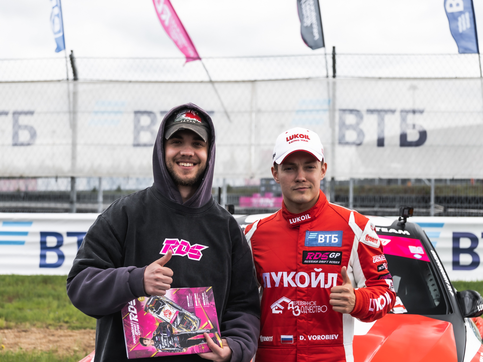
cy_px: 181
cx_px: 243
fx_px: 1146
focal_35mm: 82
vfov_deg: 18.0
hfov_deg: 23.8
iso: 100
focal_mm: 42
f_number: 2.8
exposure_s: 1/640
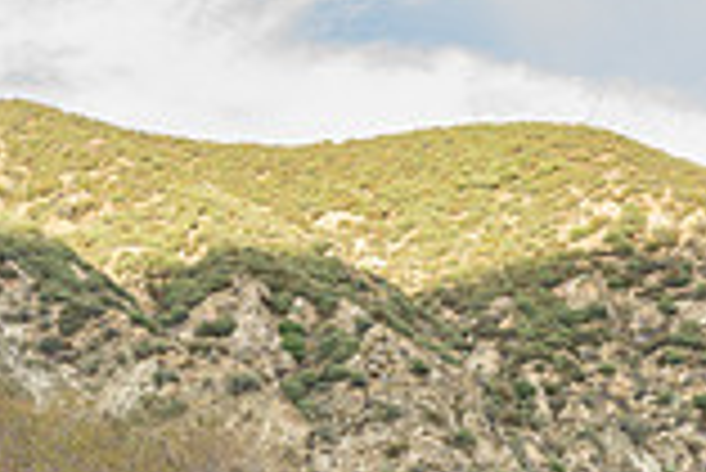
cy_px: 695
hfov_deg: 20.0
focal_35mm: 93
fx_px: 1825
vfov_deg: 13.9
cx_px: -216
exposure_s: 1/125
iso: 200
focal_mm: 24
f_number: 5.6
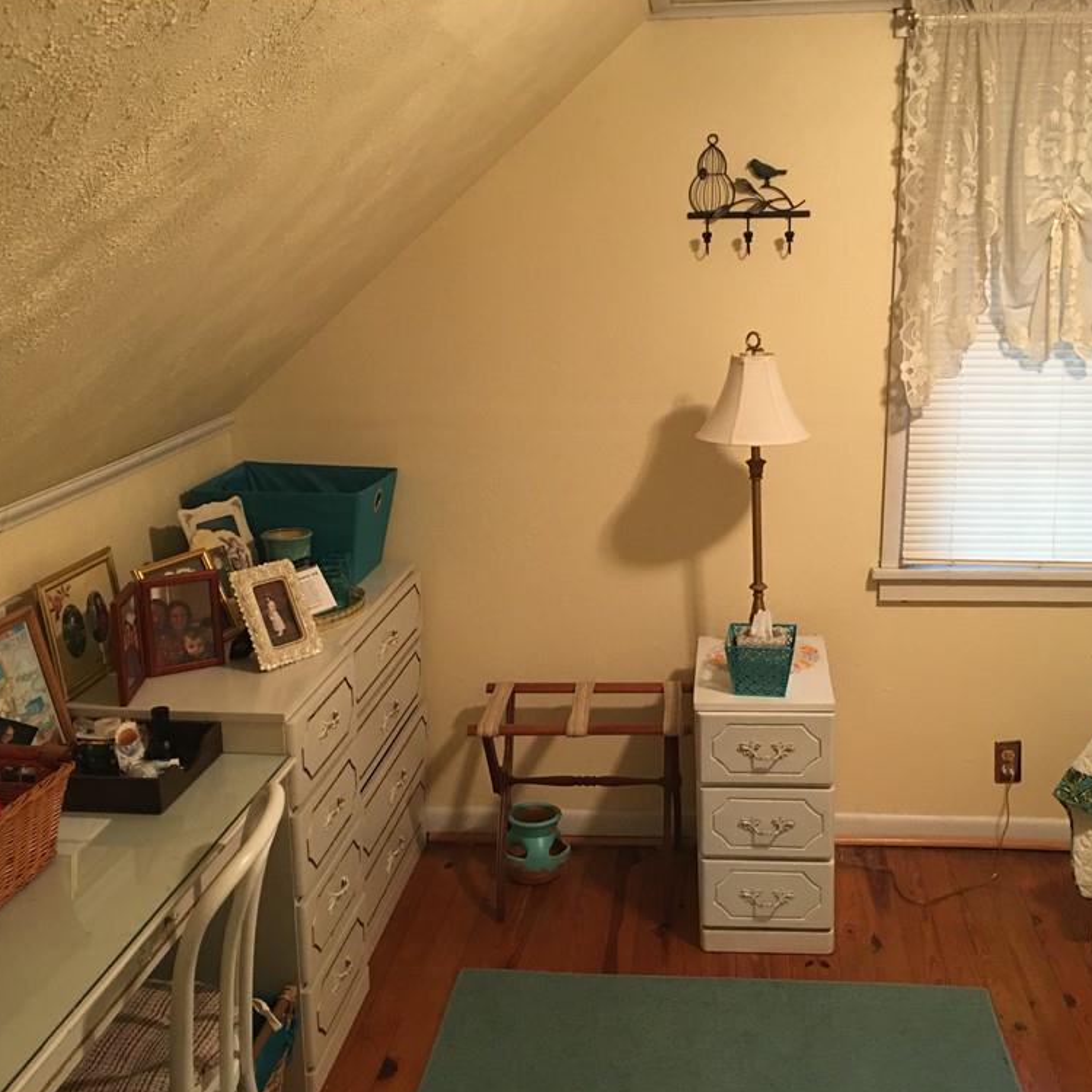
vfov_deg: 47.2
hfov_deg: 47.0
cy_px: 547
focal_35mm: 35
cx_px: 642
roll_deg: +0.2
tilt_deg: -11.3
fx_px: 1249
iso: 100
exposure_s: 1/15
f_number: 2.2
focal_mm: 4.15
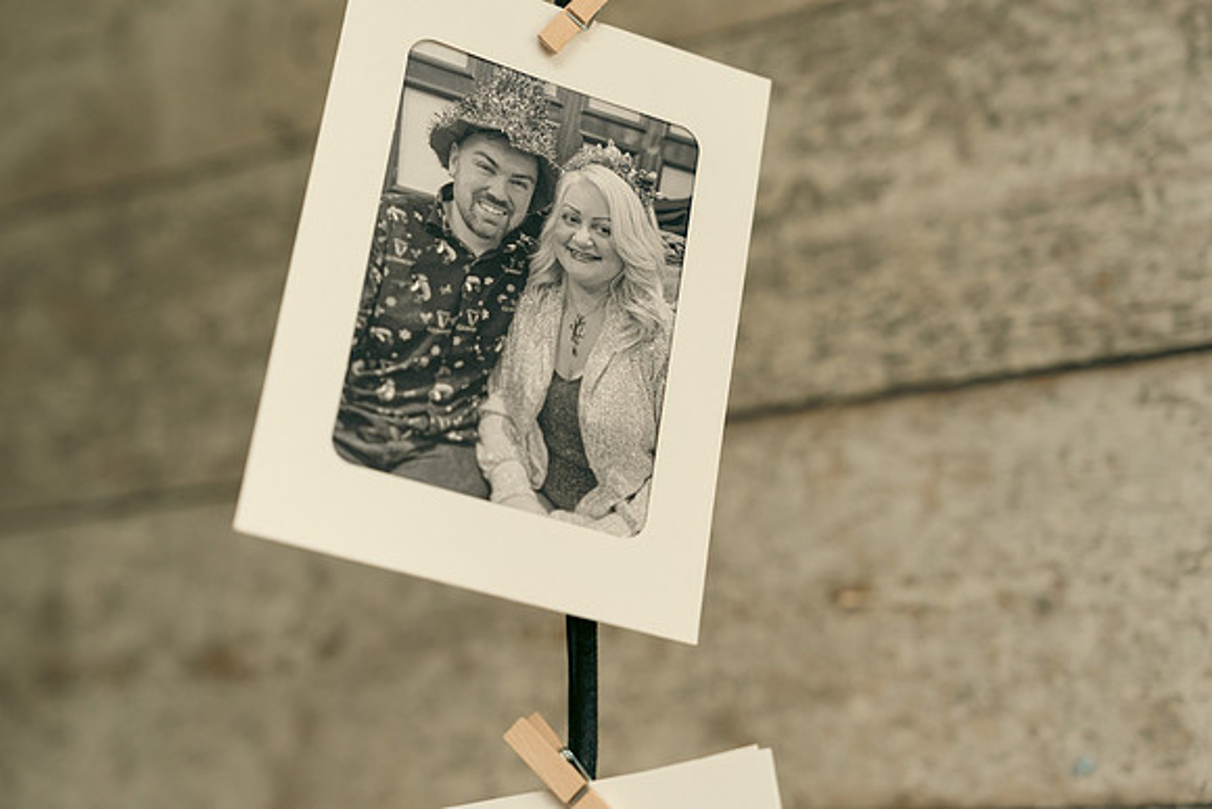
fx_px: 2222
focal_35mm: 66
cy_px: 404
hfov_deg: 30.5
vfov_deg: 20.6
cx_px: 606
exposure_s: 1/200
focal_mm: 66
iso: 1250
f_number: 3.5
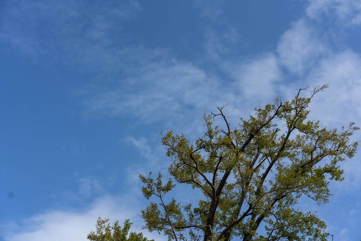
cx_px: 180
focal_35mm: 55
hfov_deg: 36.2
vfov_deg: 24.6
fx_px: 552
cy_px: 120
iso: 400
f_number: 8
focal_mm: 55
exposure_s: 1/1600
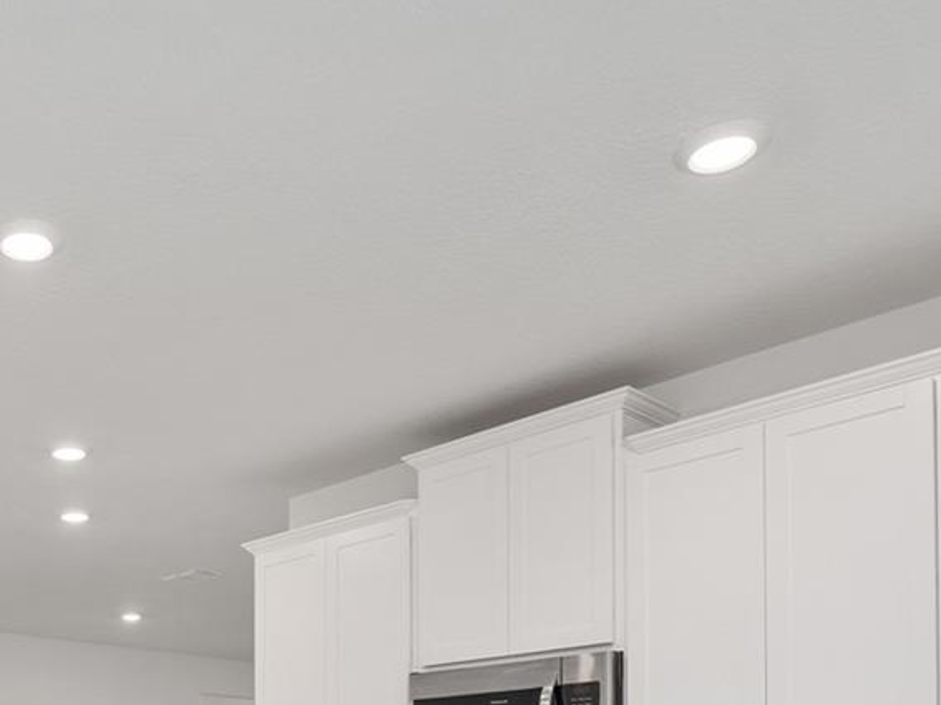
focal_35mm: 38
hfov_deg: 44.8
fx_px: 1033
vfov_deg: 32.5
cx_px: 106
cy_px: 801
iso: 400
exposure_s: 1/10
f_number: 7.1
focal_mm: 14
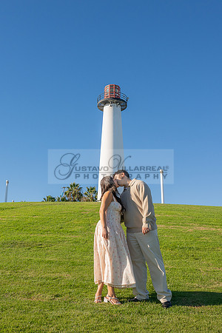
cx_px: 79
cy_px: 162
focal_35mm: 38
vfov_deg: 50.3
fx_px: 354
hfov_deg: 34.5
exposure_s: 1/640
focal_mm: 24
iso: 200
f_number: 9
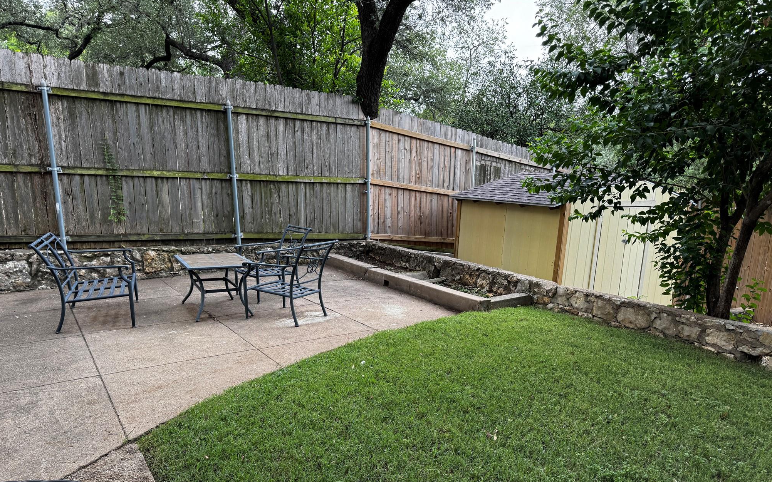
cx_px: 380
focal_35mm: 26
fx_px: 547
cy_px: 293
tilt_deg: -11.3
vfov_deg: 47.3
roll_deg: +0.2
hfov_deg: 70.4
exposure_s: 1/121
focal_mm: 6.76
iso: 64
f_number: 1.78
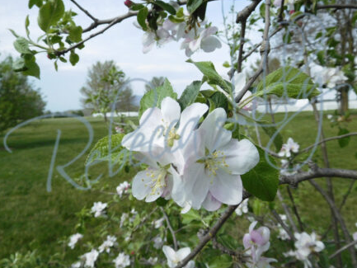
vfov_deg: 53.1
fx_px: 268
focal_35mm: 26
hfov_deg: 67.3
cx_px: 184
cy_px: 136
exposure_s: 1/1250
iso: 400
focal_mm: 4.5
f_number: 6.8
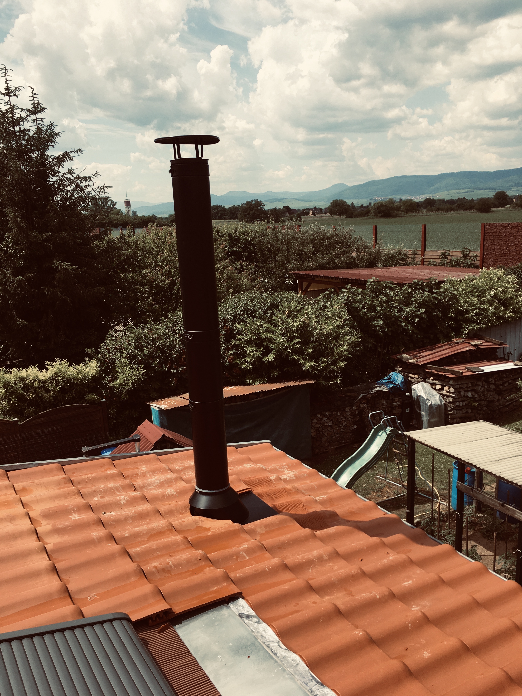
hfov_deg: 48.2
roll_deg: +1.7
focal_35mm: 29
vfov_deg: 61.7
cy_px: 348
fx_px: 583
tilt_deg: -9.8
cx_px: 261
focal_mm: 4.15
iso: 25
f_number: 2.2
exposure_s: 1/1876
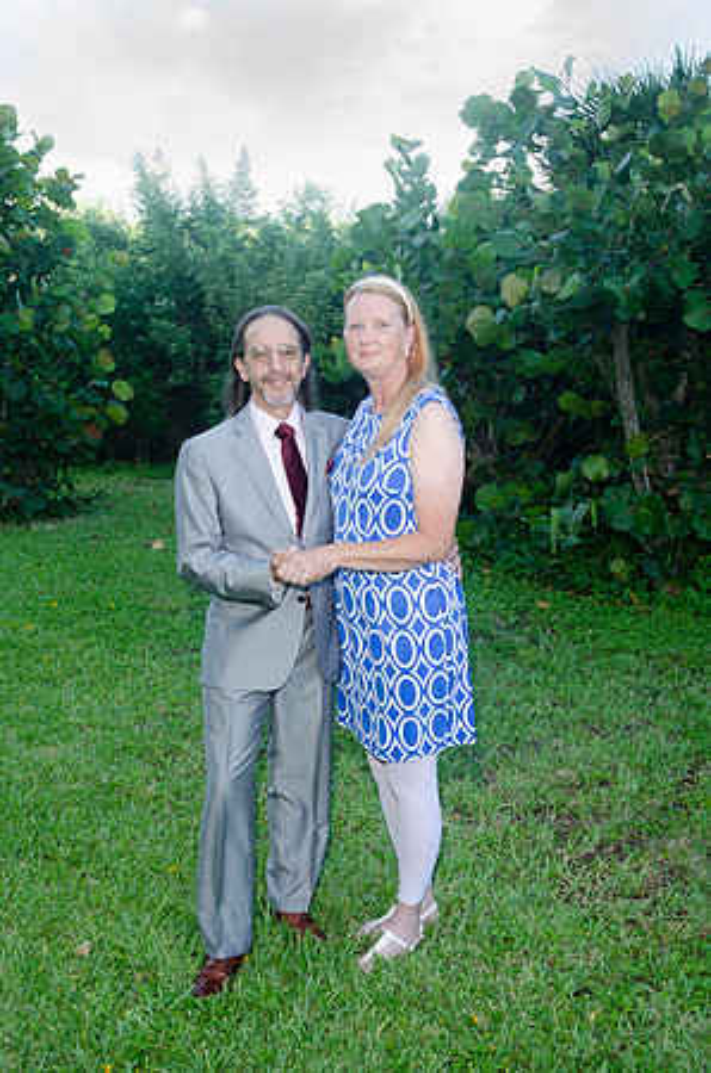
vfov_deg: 48.0
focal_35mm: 40
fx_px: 1205
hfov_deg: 32.9
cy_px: 536
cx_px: 356
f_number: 5
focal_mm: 27
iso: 100
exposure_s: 1/60
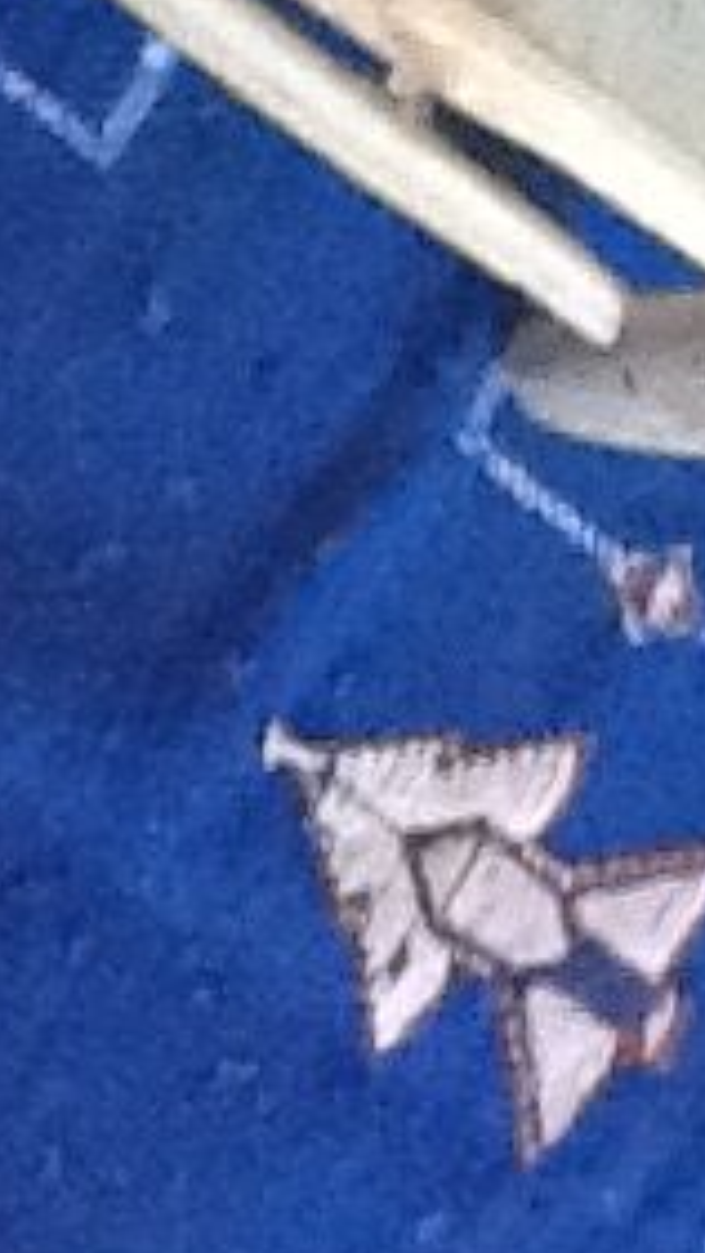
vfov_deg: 13.1
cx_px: -58
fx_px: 5452
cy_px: 923
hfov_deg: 7.4
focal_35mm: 164
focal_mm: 2.03
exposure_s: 1/20
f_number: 2.4
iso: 320
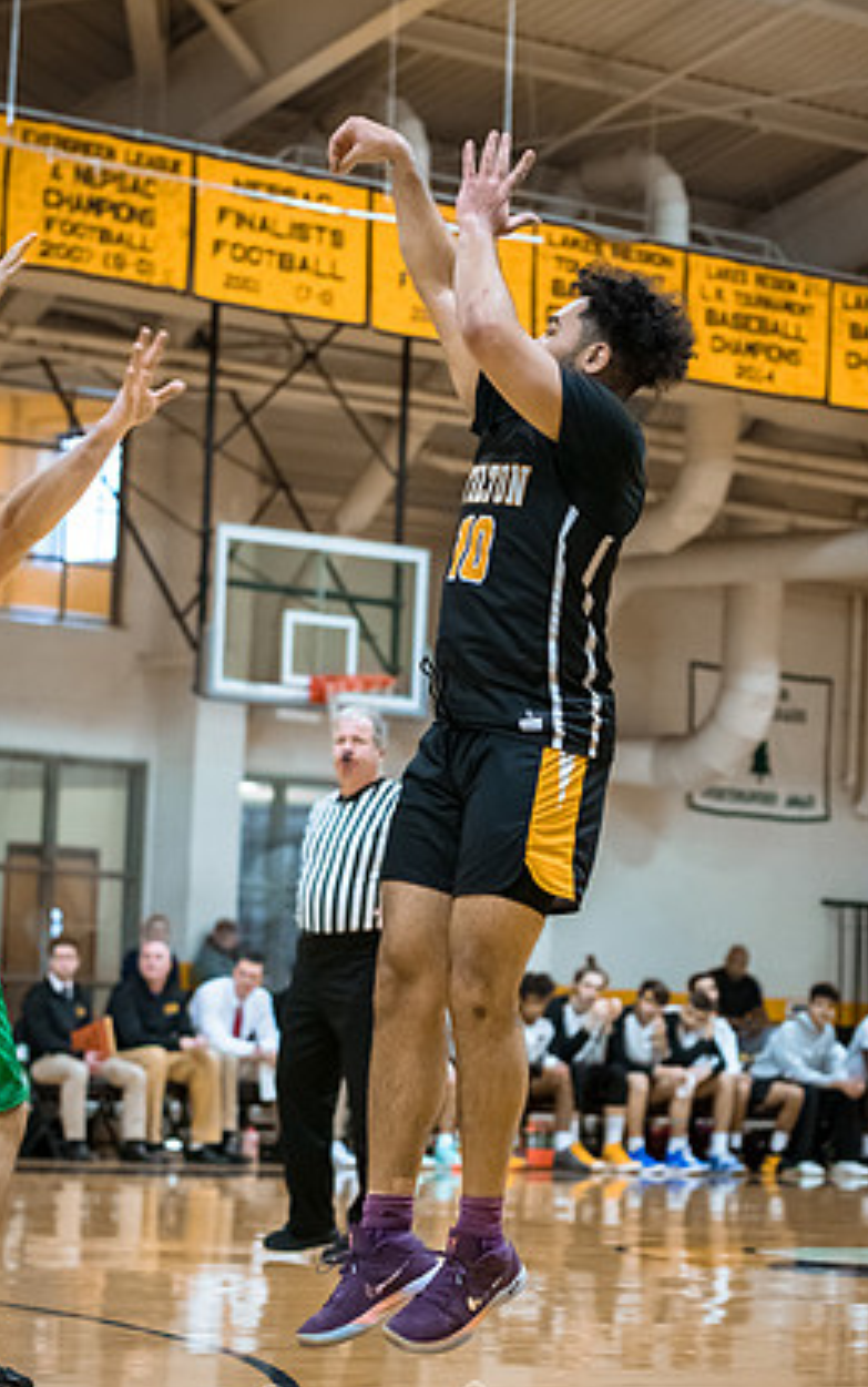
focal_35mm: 132
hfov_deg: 9.9
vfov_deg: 15.8
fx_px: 4991
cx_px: 402
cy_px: 745
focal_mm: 80
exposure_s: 1/400
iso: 3200
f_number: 2.8
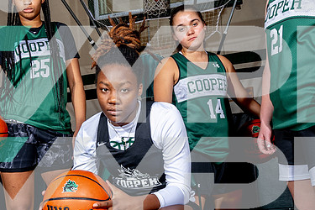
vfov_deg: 20.8
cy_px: 149
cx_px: 149
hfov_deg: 31.0
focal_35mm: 65
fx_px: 569
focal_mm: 24
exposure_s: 1/125
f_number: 6.3
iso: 100
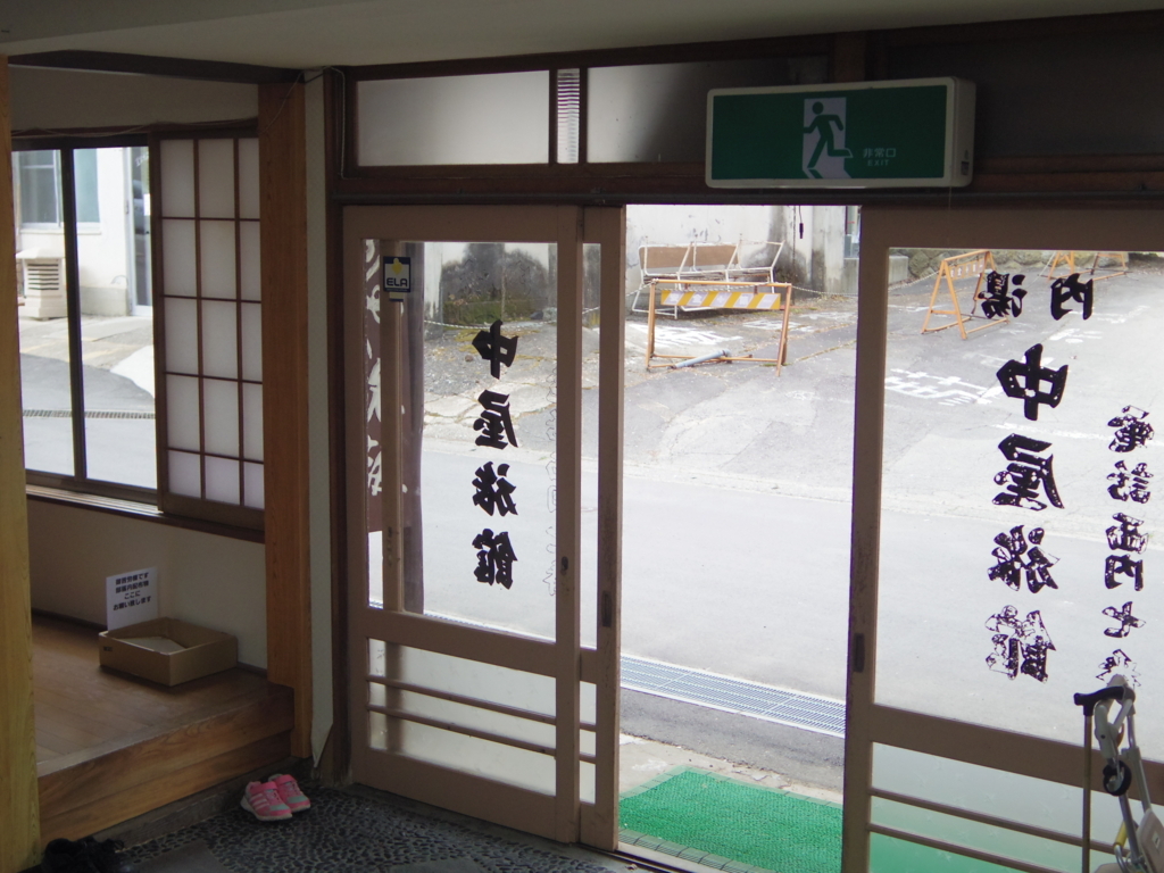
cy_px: 436
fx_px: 1580
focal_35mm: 47
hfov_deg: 40.4
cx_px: 582
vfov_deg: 30.9
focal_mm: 8.5
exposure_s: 1/60
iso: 250
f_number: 1.9
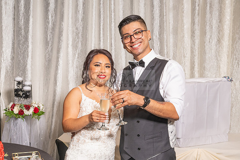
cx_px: 54
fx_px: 358
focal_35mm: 54
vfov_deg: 24.8
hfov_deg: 36.1
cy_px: 130
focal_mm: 32
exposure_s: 1/200
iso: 800
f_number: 5
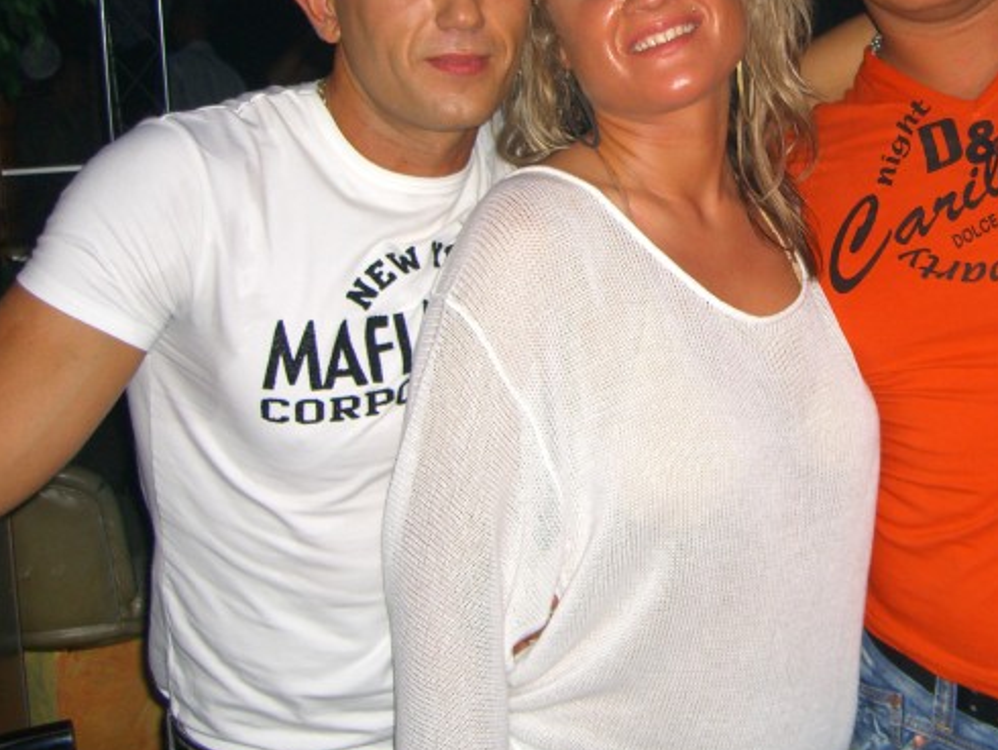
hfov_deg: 30.4
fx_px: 1788
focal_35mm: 62
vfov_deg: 23.4
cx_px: 798
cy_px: 181
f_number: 2.8
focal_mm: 7.9
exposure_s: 1/60
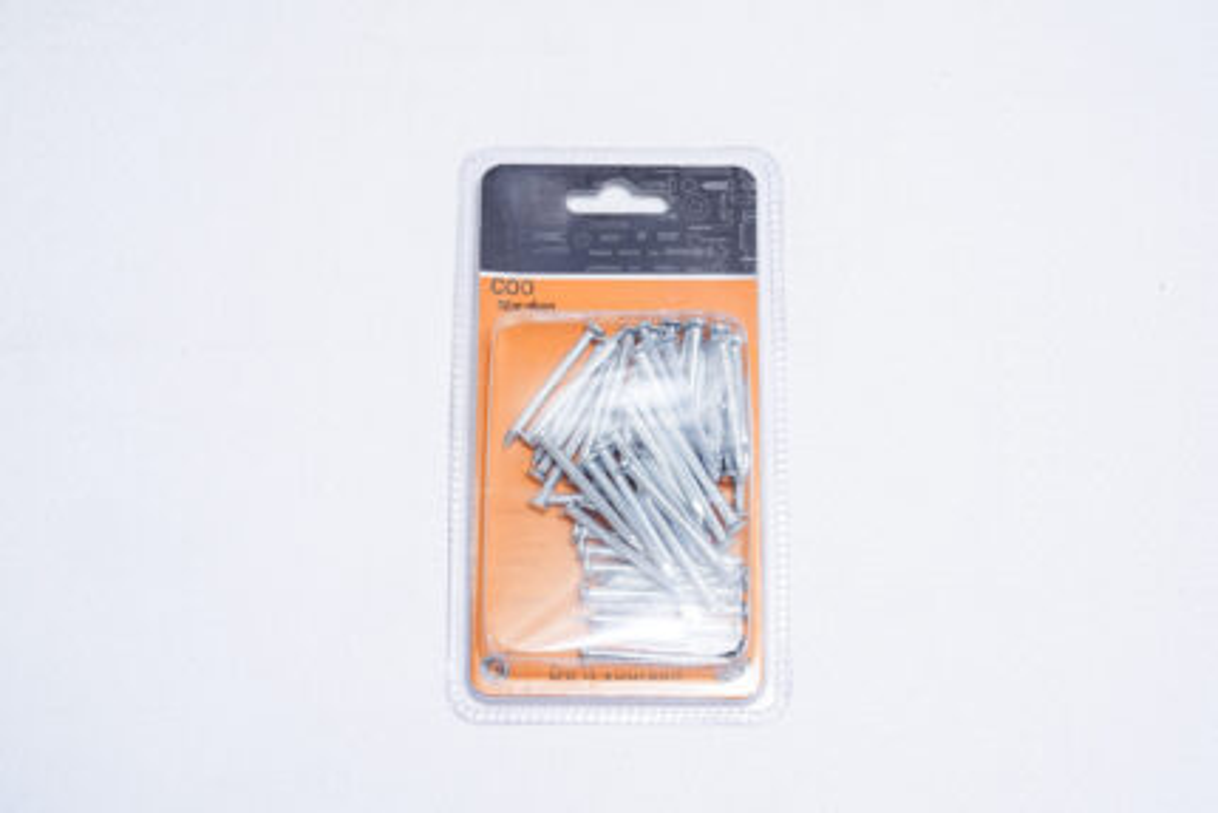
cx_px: 609
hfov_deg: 28.8
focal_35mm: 70
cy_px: 406
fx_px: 2369
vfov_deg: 19.5
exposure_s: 1/200
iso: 3200
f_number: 9
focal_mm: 70
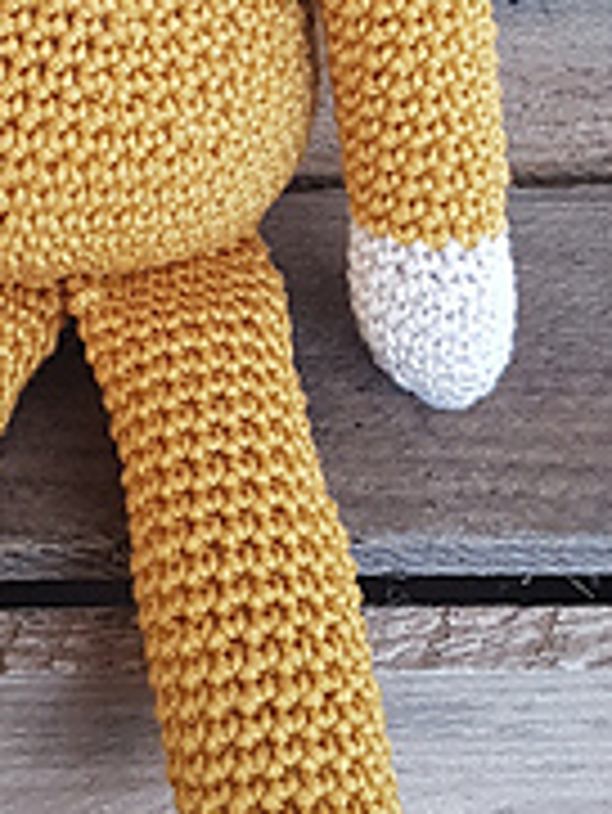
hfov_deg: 15.9
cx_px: 94
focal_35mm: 92
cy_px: 193
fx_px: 2166
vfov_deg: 21.1
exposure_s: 1/50
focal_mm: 4.2
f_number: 1.7
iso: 80
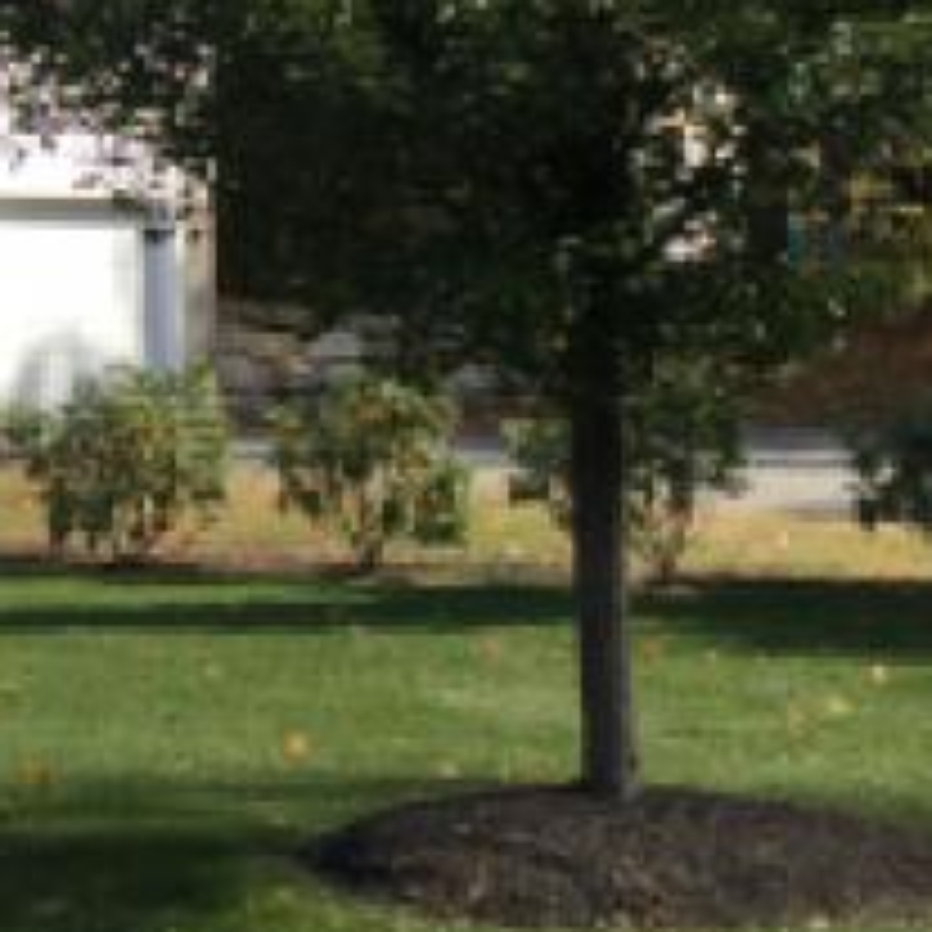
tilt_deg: +8.8
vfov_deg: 13.2
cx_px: -365
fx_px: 3869
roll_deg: +0.2
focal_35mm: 127
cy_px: -295
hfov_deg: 13.1
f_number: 2.2
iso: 32
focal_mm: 4.15
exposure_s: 1/694
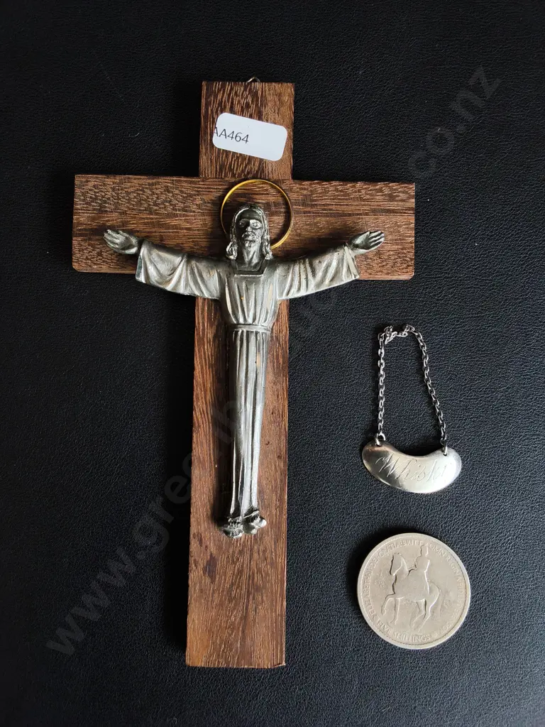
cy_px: 364
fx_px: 567
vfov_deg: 65.3
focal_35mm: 27
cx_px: 272
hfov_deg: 51.4
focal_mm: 2.87
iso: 80
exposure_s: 1/100
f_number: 2
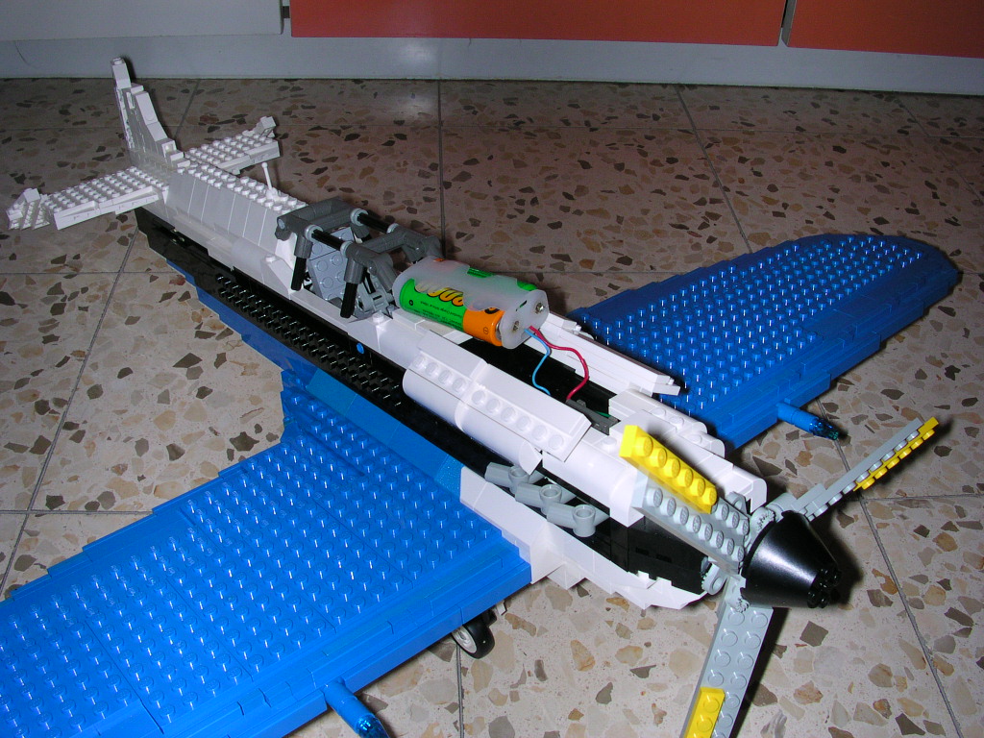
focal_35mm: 37
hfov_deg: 50.1
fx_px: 1052
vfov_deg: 38.7
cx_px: 492
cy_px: 369
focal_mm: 5.6
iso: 100
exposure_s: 1/60
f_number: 4.5
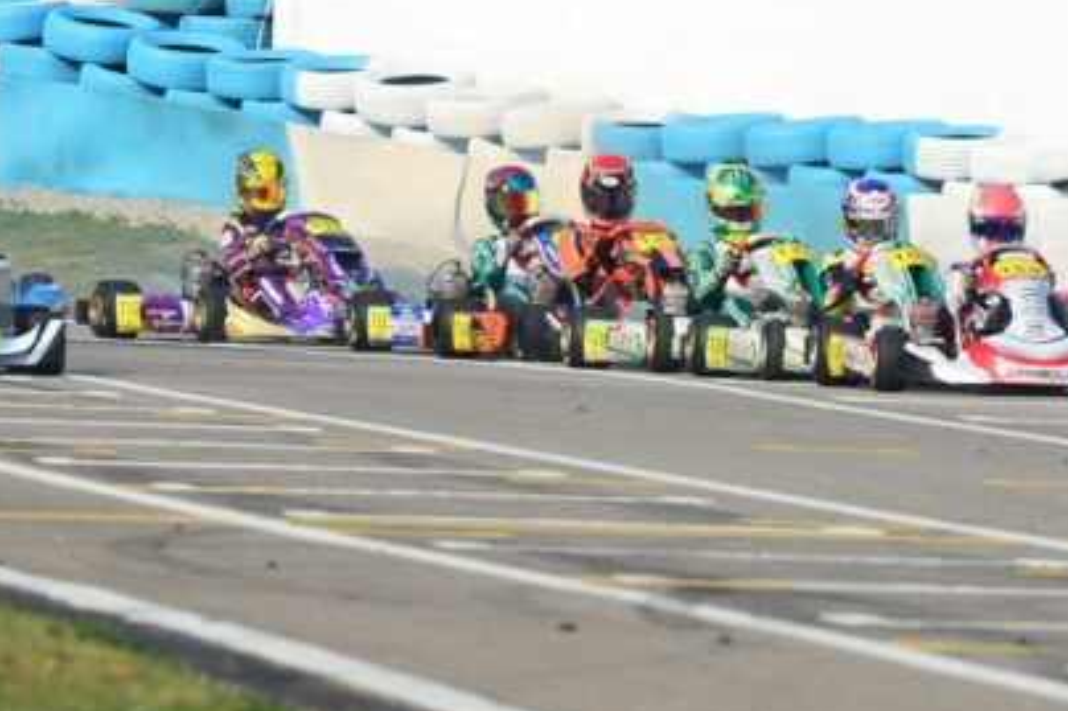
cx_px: 370
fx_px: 22536
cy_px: -1
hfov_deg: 2.7
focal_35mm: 760
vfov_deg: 1.8
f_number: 8
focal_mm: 300
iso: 200
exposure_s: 1/500
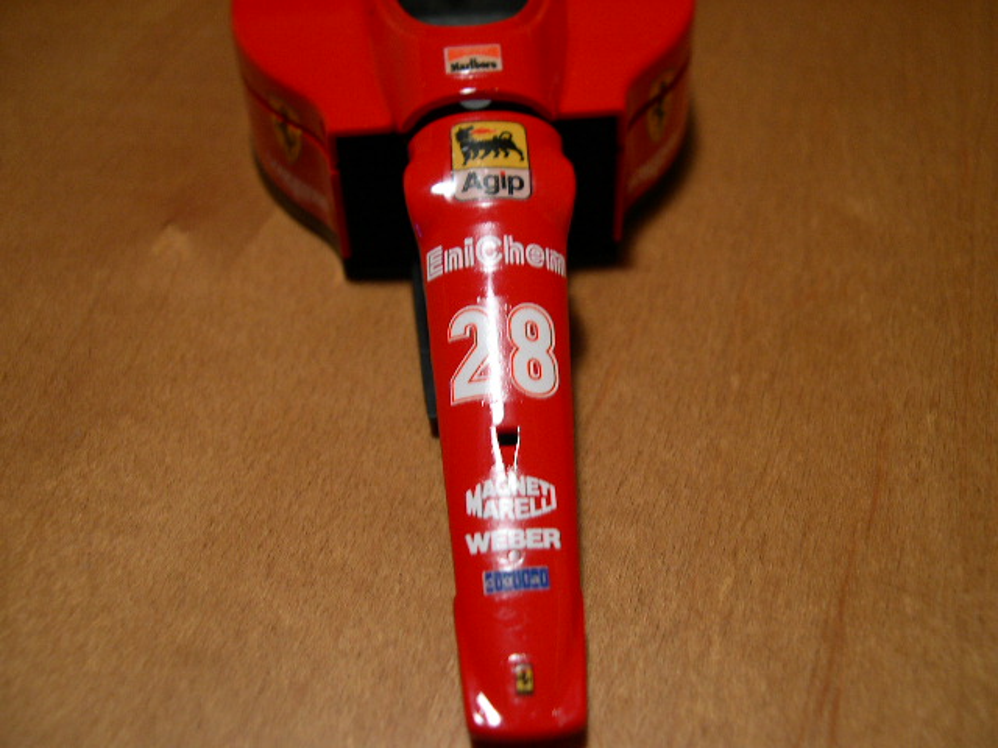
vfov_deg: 37.7
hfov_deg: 49.0
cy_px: 374
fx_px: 1096
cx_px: 499
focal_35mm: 38
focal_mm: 8
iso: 100
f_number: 2.8
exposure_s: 1/3.6
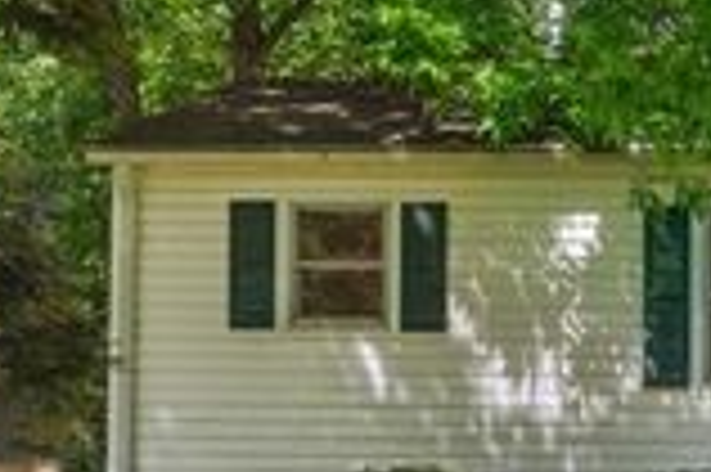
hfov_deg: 22.6
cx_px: 914
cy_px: 362
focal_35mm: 81
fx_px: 1590
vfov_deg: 16.8
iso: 100
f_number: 11
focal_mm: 17
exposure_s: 1/60
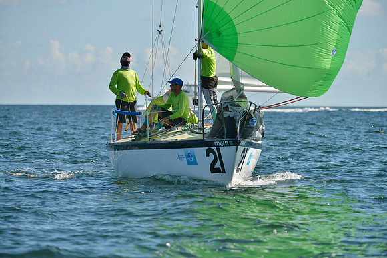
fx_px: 2580
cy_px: 129
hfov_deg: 8.6
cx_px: 194
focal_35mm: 240
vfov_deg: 5.7
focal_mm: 240
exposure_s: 1/1250
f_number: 5.6
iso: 200
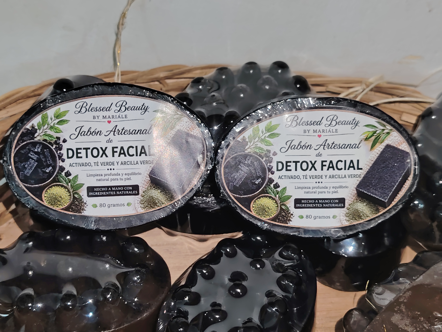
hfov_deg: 39.7
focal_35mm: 48
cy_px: 166
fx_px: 613
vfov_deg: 30.3
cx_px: 221
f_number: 1.75
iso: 669
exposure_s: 1/25
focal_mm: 5.25
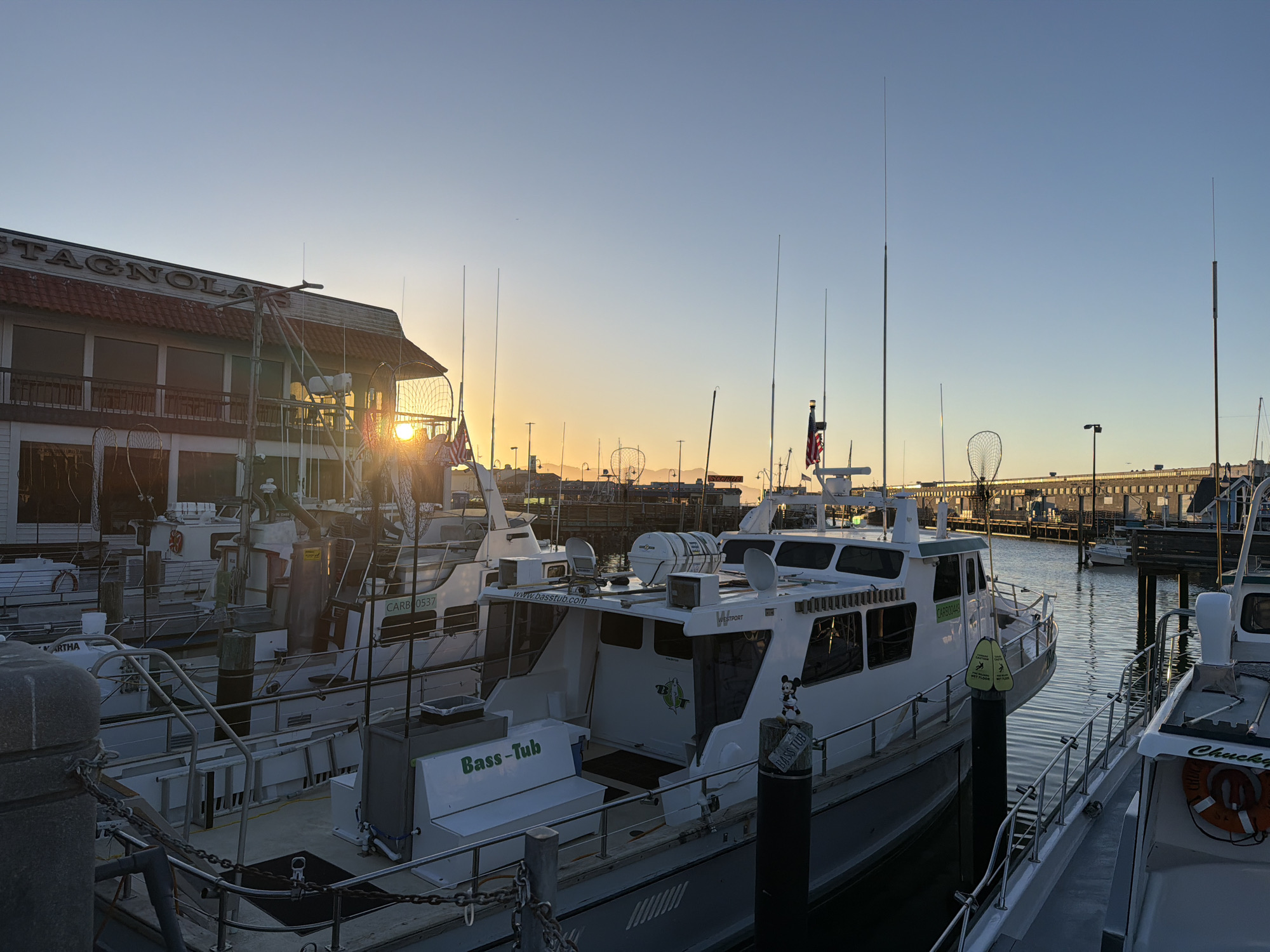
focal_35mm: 24
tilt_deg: +0.8
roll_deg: -1.6
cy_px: 476
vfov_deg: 56.8
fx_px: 881
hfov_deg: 71.6
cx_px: 635
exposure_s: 1/3759
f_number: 1.78
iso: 80
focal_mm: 6.76
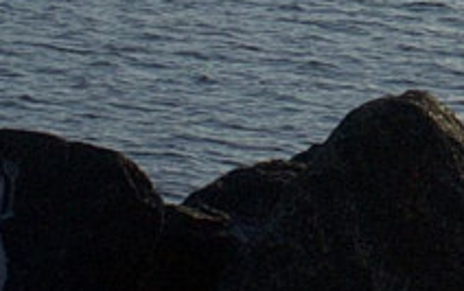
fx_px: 4517
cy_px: -562
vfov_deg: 3.6
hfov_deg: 5.8
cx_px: 906
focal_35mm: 357
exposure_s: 1/500
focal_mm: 31
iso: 250
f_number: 13
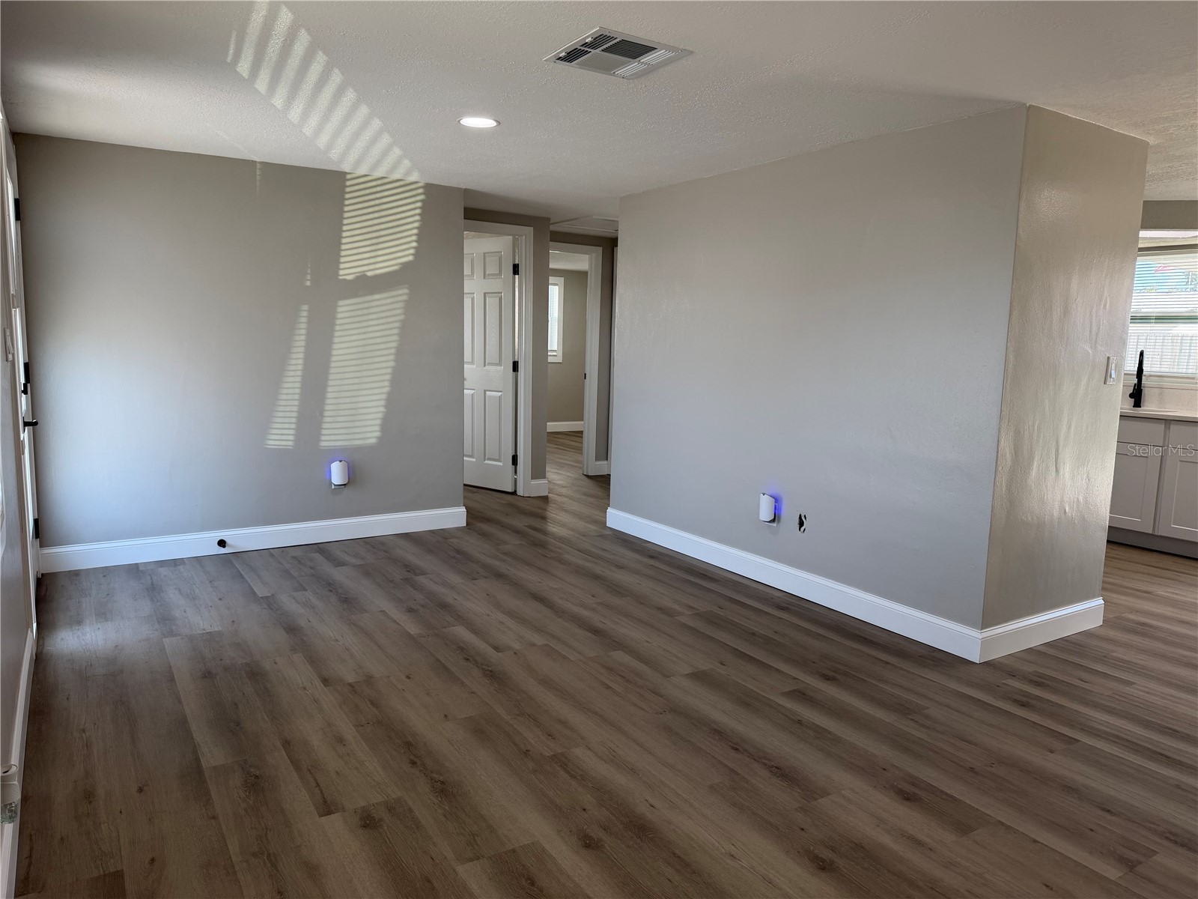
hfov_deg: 71.6
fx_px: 831
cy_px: 450
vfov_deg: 56.8
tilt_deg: -7.5
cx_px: 599
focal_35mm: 24
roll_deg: -1.0
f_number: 1.78
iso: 80
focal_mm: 6.76
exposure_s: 1/167
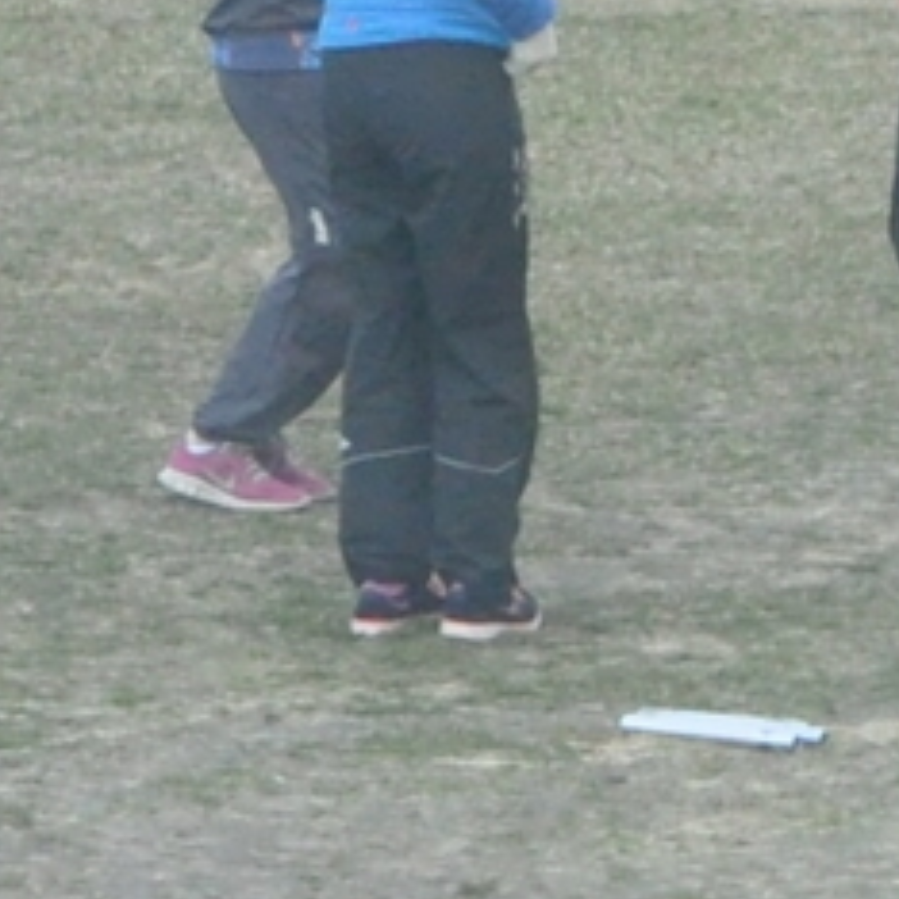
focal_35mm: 680
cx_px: 2747
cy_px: 219
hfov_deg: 2.5
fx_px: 19980
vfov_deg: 2.6
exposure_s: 1/400
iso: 1000
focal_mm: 50
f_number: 10
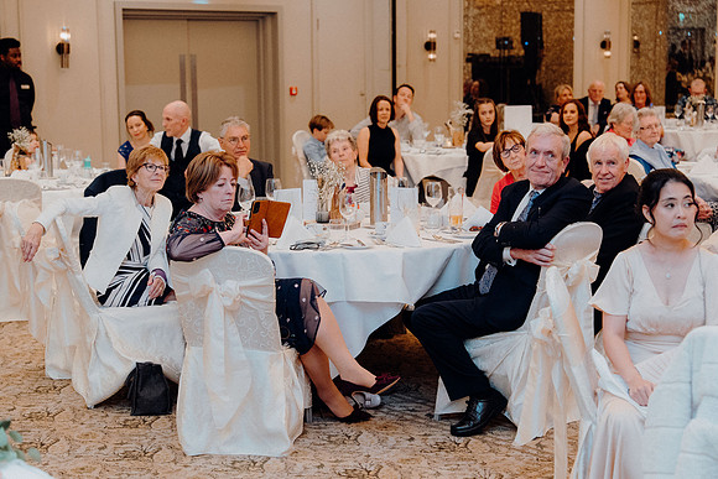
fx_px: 1277
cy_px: 240
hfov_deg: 31.4
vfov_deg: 21.3
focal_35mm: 64
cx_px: 359
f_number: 3.5
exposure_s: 1/160
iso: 3200
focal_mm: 64
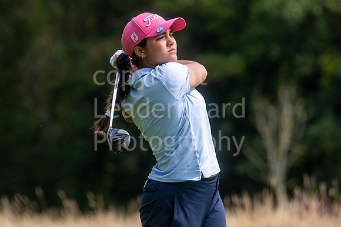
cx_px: 149
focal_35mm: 525
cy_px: 95
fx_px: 4966
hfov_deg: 3.9
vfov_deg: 2.6
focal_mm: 300
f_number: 5.6
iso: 200
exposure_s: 1/800
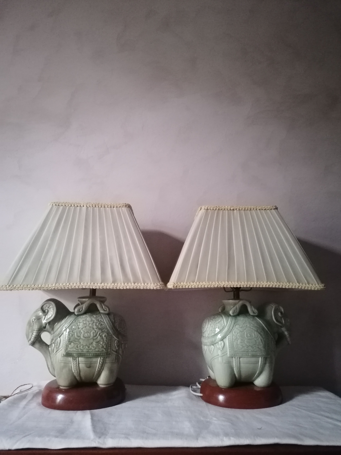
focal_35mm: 27
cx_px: 170
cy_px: 228
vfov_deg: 65.3
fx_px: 355
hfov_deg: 51.4
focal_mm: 4.75
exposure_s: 1/15
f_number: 1.8
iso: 2500
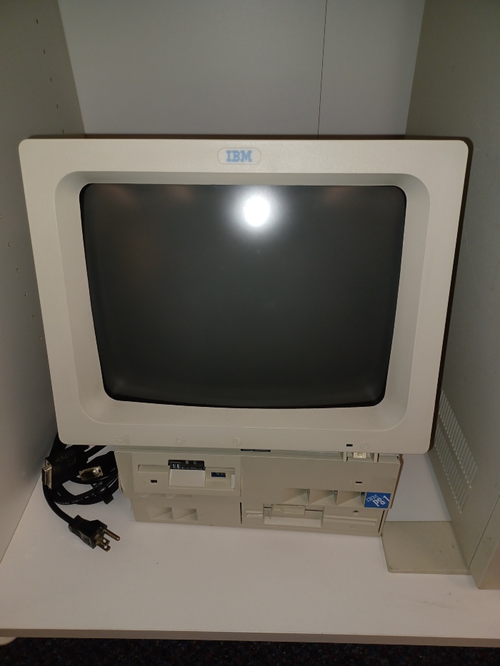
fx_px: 481
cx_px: 250
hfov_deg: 54.9
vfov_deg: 69.4
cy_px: 333
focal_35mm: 25
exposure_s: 1/60
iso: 160
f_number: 1.8
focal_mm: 4.6
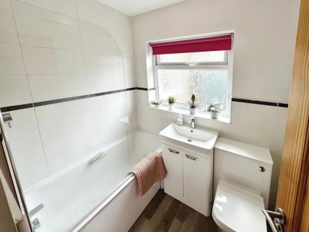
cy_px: 116
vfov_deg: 85.7
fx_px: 125
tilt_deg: -13.6
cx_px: 154
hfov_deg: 102.1
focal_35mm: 14
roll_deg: -0.4
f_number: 2.2
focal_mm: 2.22
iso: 40
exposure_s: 1/132
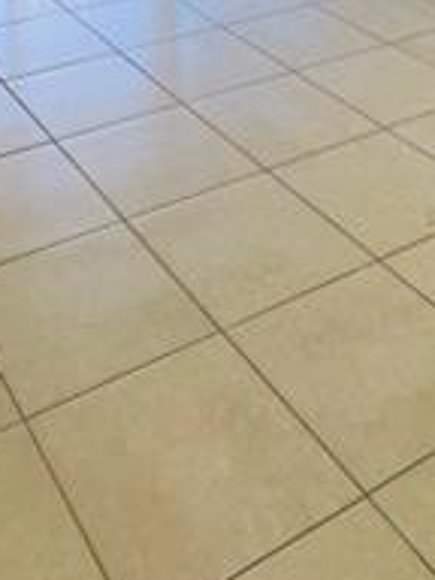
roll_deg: -0.4
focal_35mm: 56
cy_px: -341
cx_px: 175
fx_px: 938
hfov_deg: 26.1
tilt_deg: -1.3
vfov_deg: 24.5
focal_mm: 2.22
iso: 160
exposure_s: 1/120
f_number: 2.2
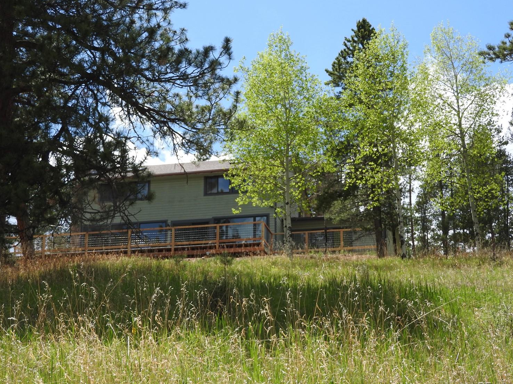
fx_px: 1126
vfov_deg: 19.4
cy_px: 185
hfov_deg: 25.7
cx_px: 256
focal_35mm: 76
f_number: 4.5
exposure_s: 1/640
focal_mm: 12.5
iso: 100
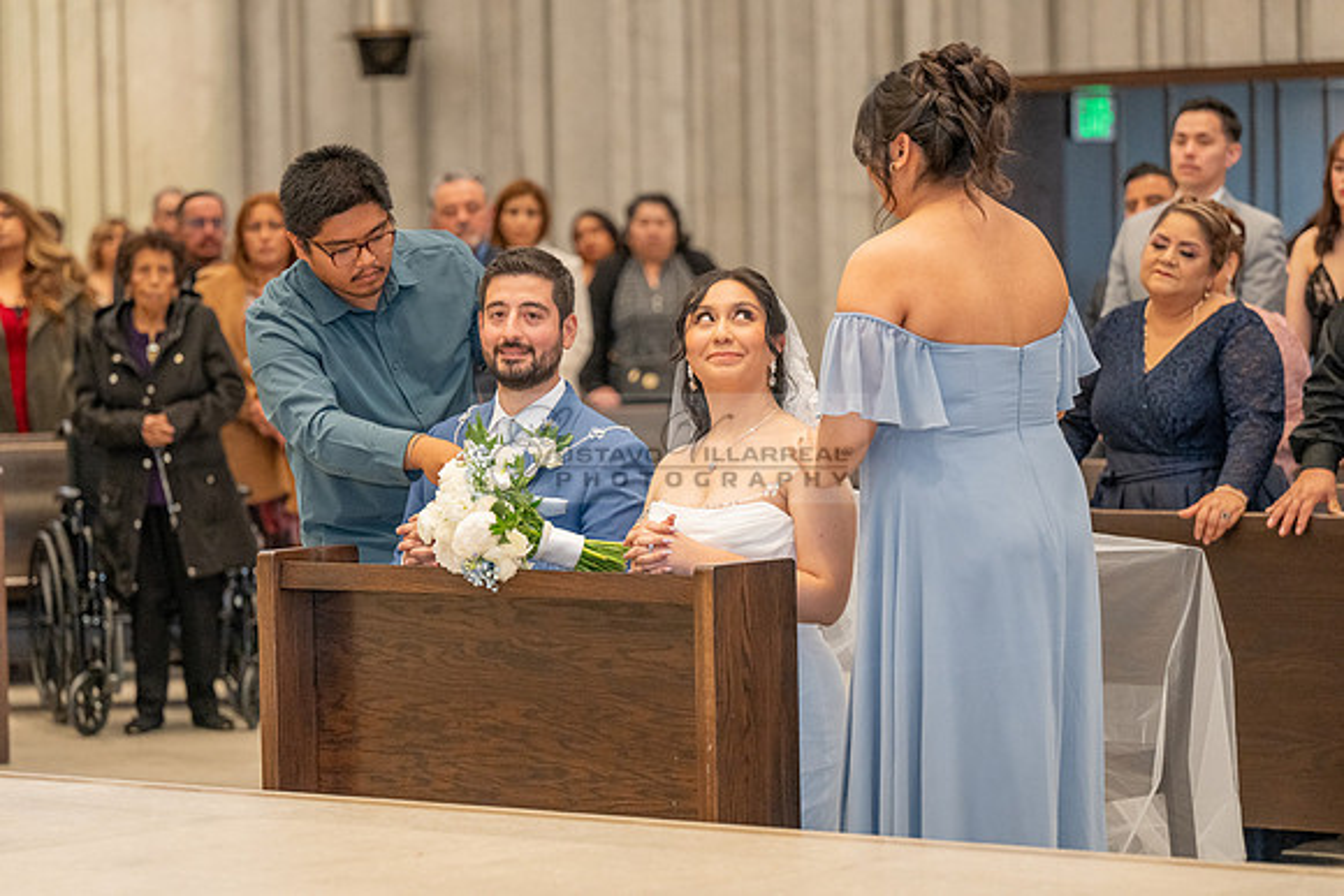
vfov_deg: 10.4
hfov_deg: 15.6
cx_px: 602
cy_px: 536
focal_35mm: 132
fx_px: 4916
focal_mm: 110
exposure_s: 1/200
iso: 1600
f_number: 2.8
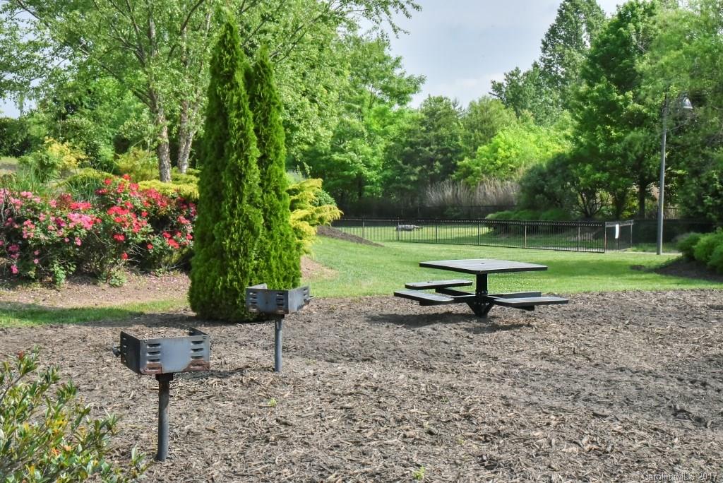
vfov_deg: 26.0
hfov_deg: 38.2
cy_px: 242
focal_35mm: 52
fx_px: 1045
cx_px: 362
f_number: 22
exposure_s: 1/500
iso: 4000
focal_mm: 52
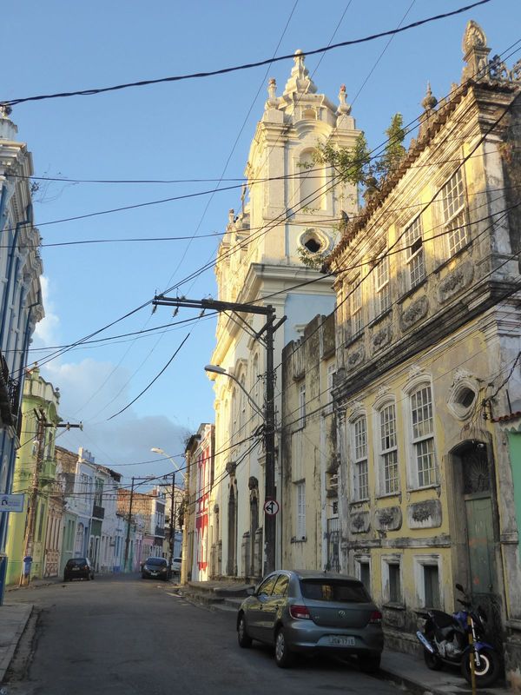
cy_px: 348
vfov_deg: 51.4
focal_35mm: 36
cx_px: 260
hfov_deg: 39.7
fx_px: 722
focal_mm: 6.3
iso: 160
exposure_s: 1/160
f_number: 3.7
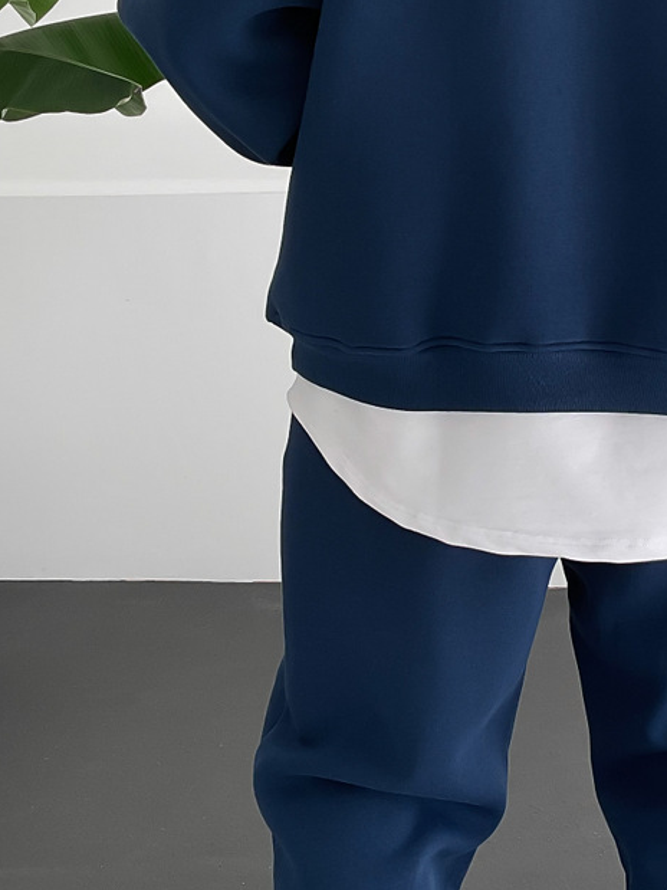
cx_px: 444
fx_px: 1928
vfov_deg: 26.0
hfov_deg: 19.6
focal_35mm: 75
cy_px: 411
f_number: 1.8
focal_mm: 3
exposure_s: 1/125
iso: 16
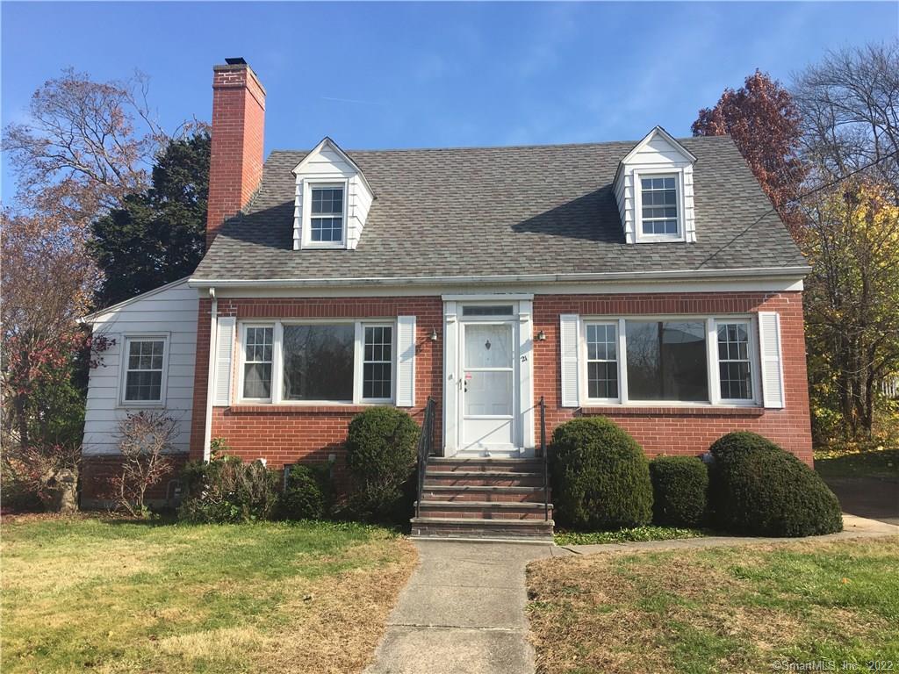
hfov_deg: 61.7
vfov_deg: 48.2
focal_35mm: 29
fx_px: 753
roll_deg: -1.2
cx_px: 450
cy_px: 337
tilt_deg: +11.2
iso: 25
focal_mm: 4.15
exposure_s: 1/916
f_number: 2.2
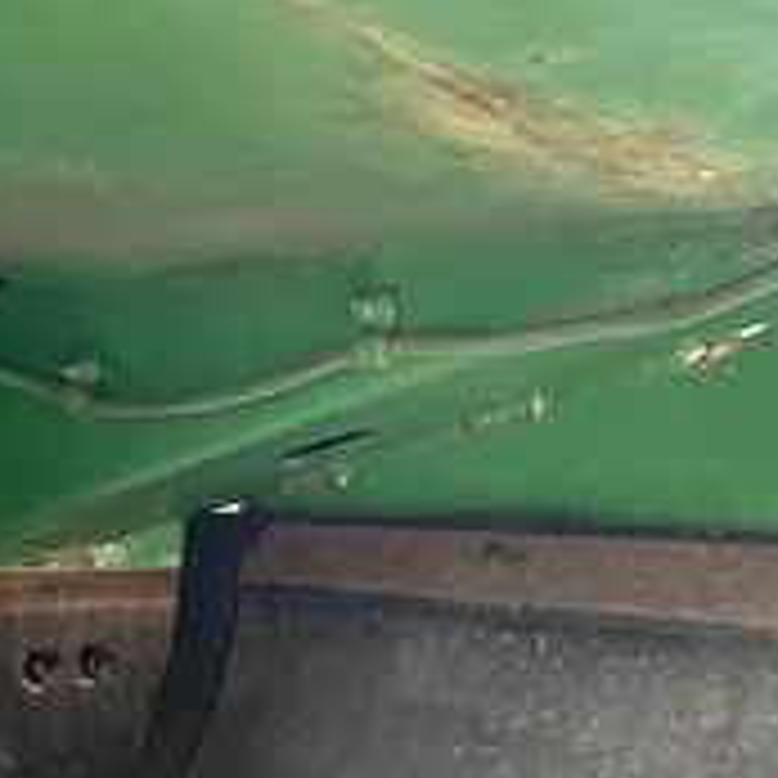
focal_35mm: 53
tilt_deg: +3.5
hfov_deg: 32.2
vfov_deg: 32.1
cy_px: 450
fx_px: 1348
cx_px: 346
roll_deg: -3.9
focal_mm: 5.1
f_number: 1.6
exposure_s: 1/60
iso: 250
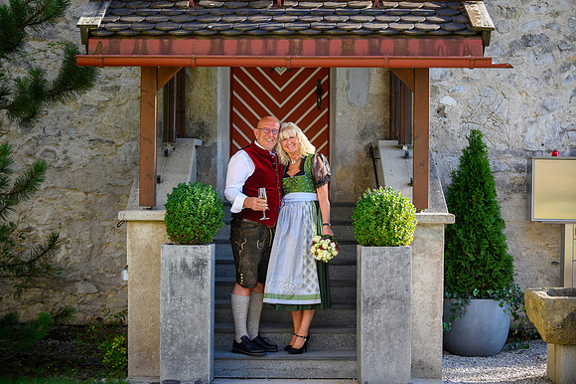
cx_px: 288
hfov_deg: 27.0
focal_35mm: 75
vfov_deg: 18.2
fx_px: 1199
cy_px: 192
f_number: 4
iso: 200
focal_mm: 75
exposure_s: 1/250
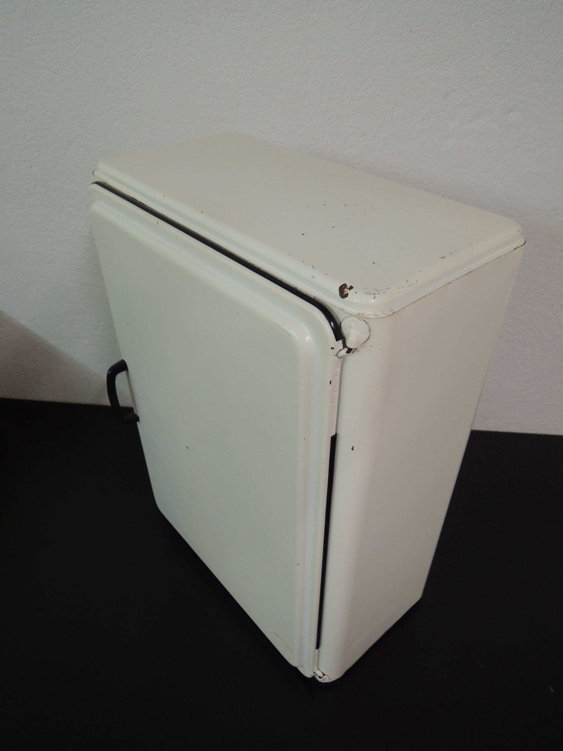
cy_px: 376
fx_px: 520
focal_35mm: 24
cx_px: 282
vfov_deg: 71.6
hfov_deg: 56.8
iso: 180
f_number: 2.8
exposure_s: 1/30
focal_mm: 4.3
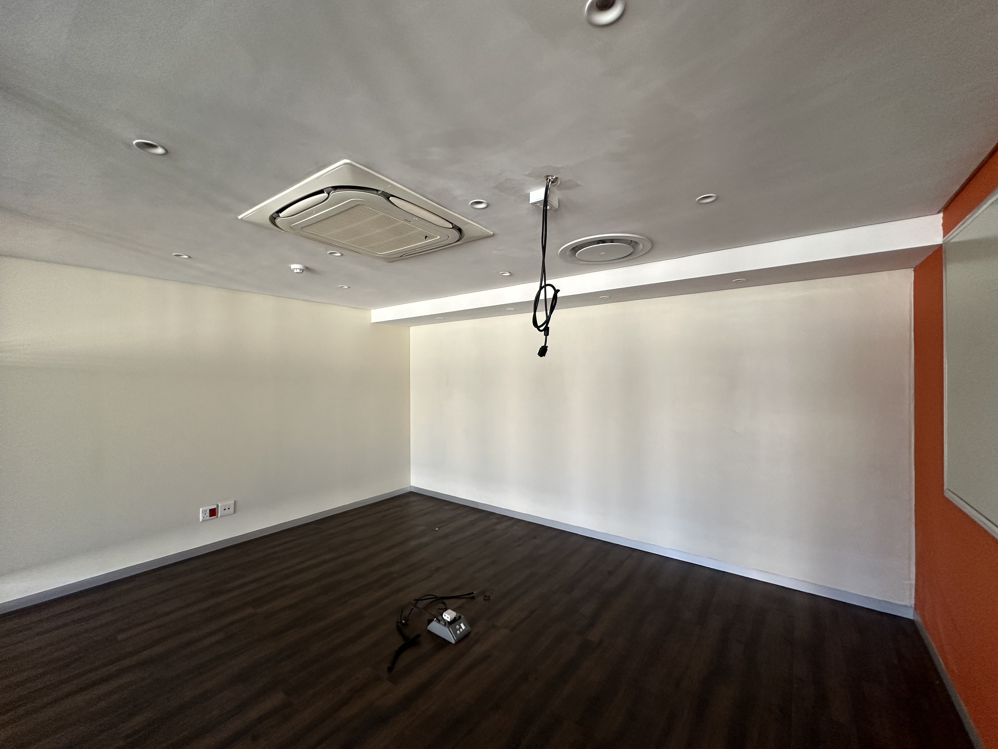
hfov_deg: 102.1
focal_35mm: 14
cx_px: 499
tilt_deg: -0.9
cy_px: 374
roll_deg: +1.0
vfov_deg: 85.7
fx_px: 404
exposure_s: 1/50
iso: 200
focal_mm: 2.22
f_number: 2.2
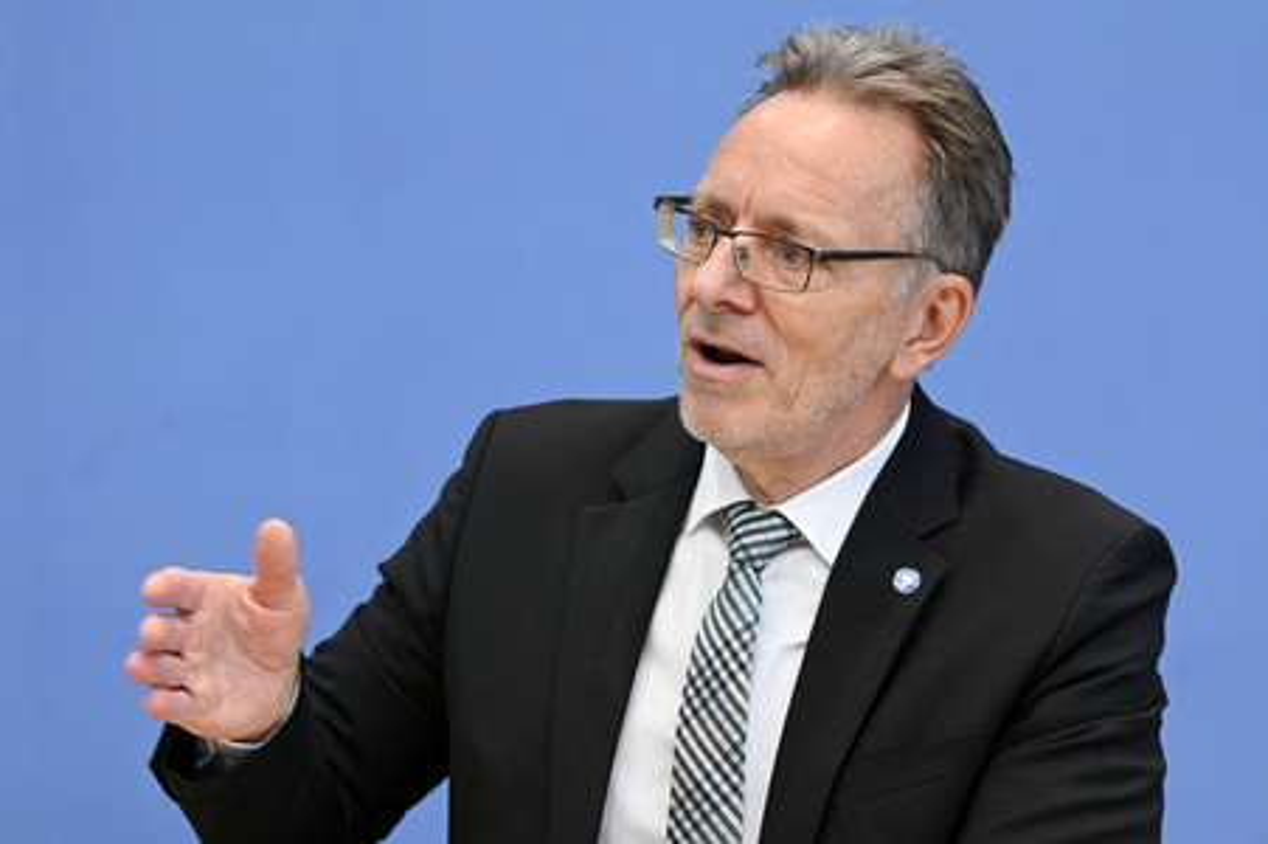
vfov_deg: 11.4
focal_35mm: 120
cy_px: 422
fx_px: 4223
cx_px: 634
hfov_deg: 17.1
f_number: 6.3
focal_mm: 120
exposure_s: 1/500
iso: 5000
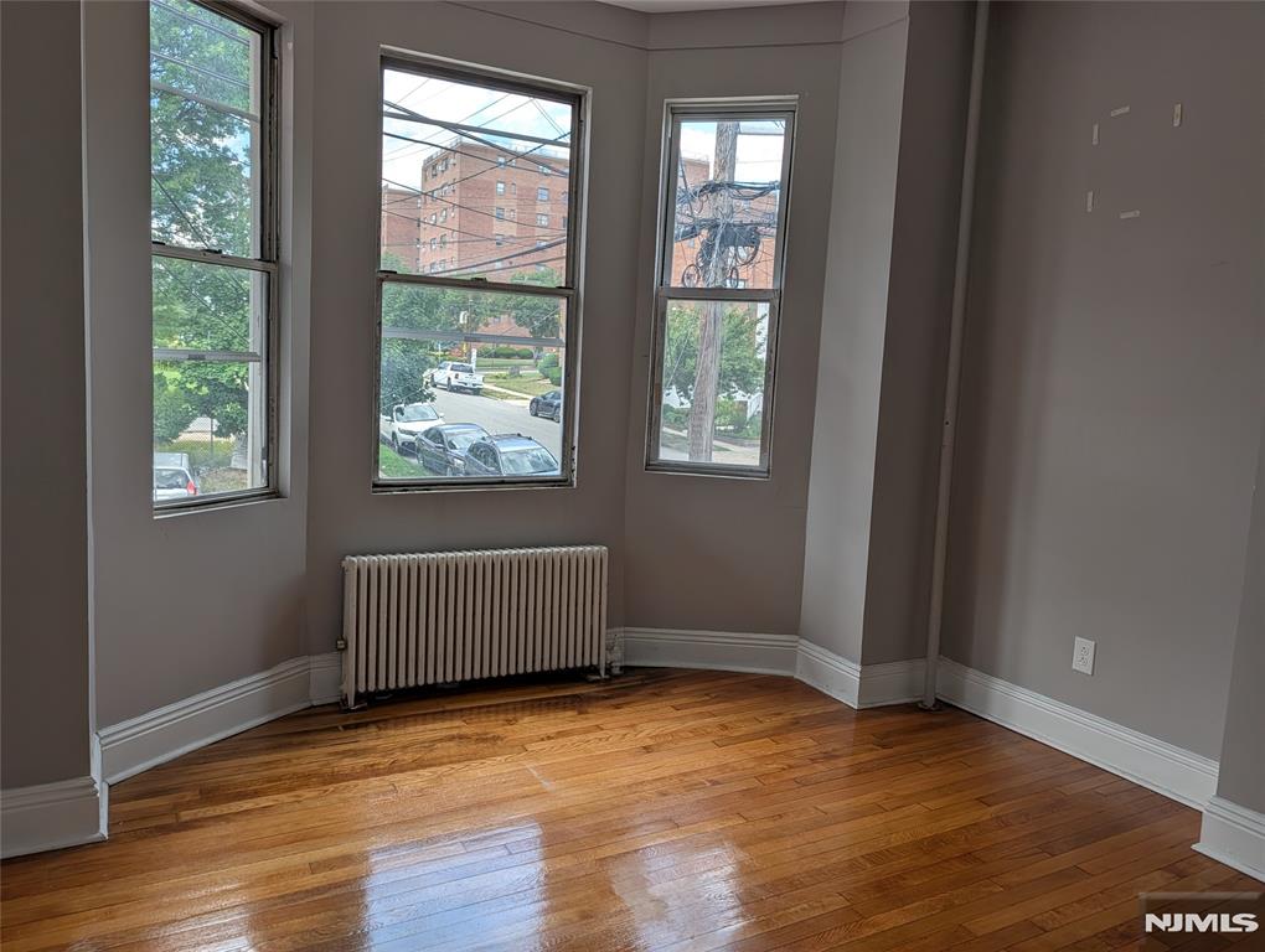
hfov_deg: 71.5
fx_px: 878
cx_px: 632
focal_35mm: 24
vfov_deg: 56.9
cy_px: 476
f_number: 1.68
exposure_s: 1/255
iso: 27
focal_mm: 6.9
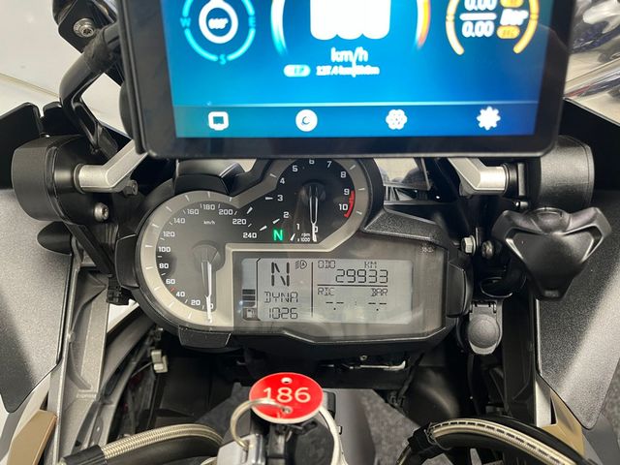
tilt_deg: -36.8
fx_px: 466
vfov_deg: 53.1
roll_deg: +0.0
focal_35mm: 26
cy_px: 232
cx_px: 310
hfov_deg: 67.3
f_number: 1.6
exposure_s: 1/53
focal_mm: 5.1
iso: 500
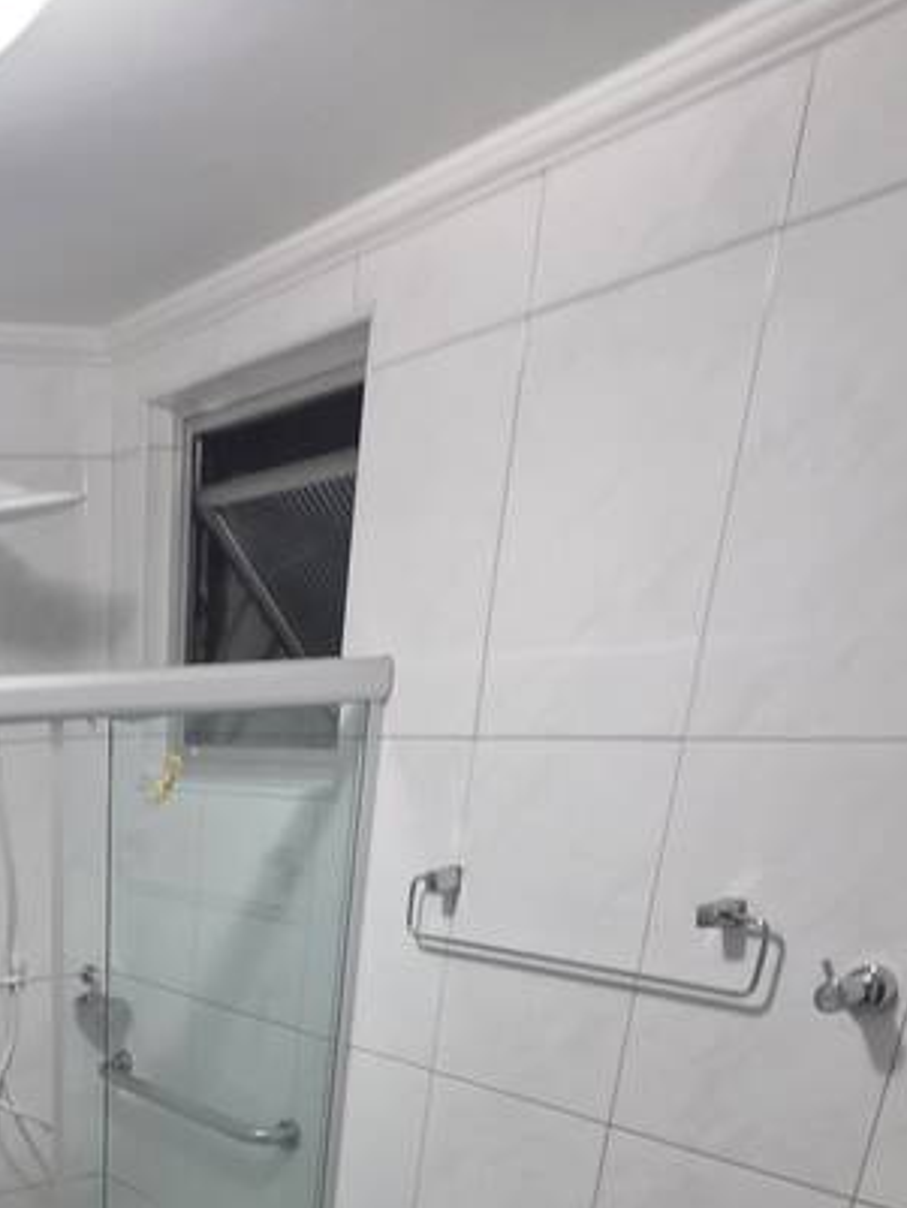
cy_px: 1395
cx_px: -66
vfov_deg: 40.1
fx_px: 1222
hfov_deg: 35.4
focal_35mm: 35
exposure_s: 1/60
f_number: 1.9
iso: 200
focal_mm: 2.2
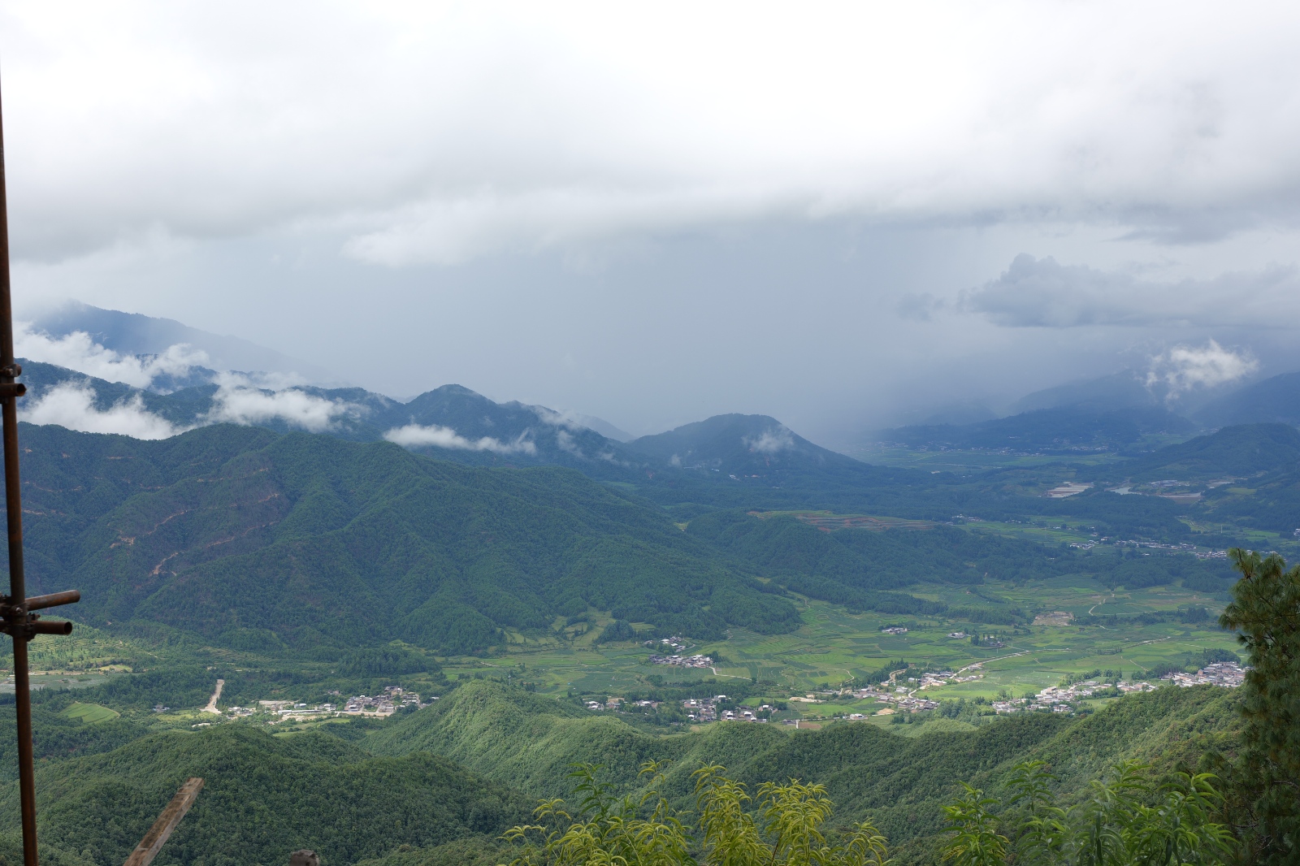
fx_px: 1769
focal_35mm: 49
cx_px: 650
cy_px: 433
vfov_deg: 27.5
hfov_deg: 40.4
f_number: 9
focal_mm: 49
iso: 100
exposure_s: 1/125
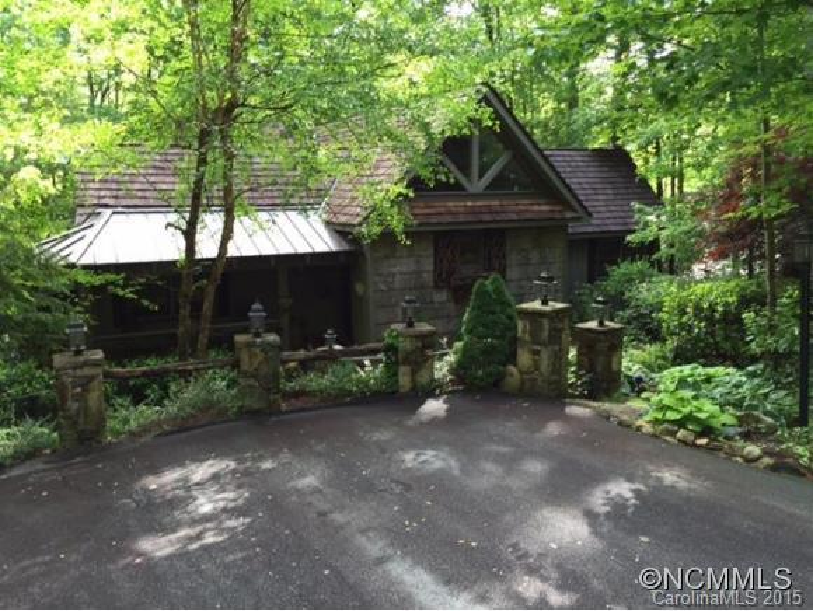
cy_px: 306
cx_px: 406
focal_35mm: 29
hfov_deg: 61.6
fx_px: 682
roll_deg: +0.1
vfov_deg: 48.3
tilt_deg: -9.2
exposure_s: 1/120
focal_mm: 4.15
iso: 50
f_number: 2.2
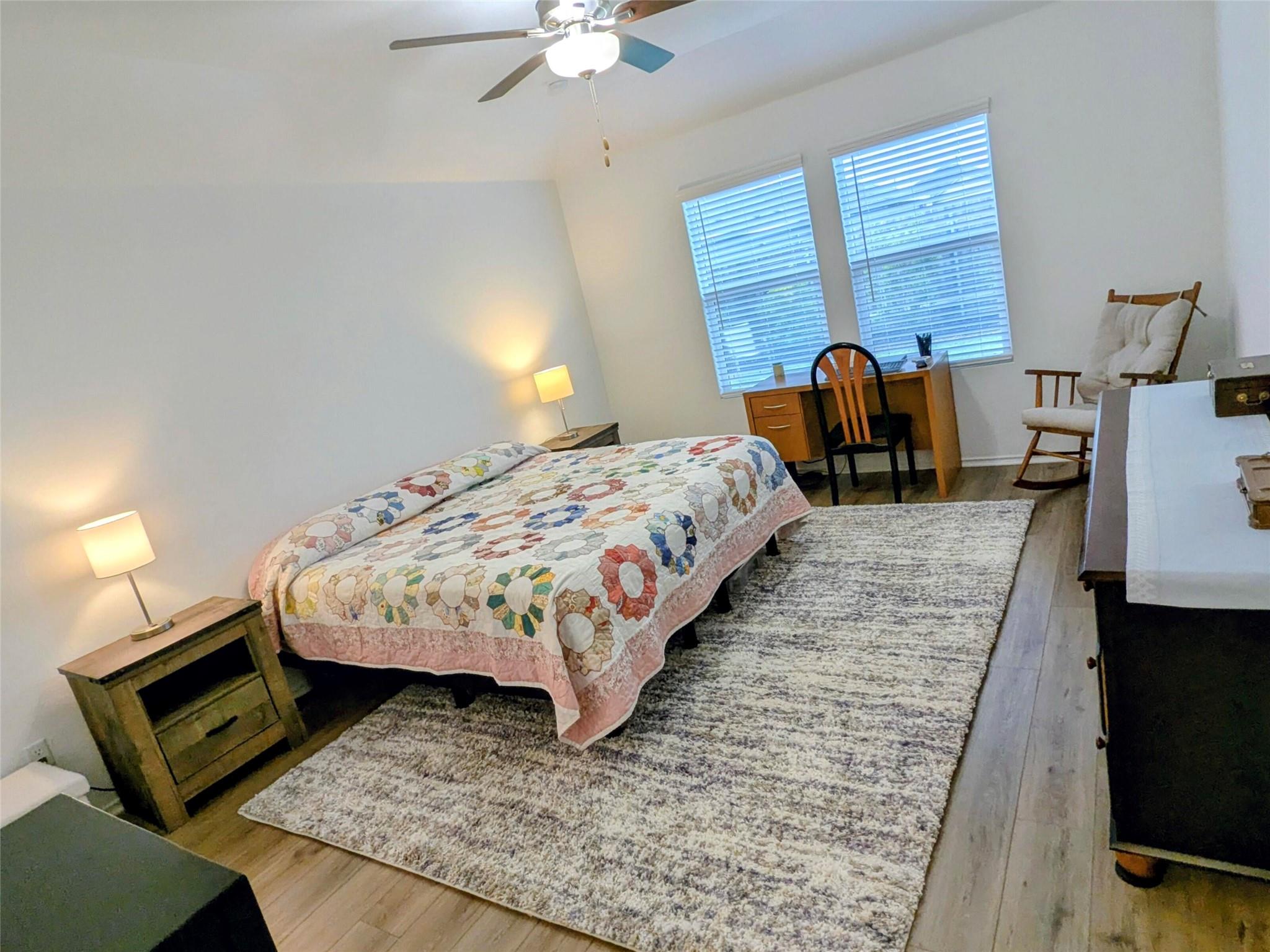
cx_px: 635
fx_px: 587
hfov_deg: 94.5
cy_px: 476
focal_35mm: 16
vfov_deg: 78.1
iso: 101
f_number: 2.2
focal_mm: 2.35
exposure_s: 1/120
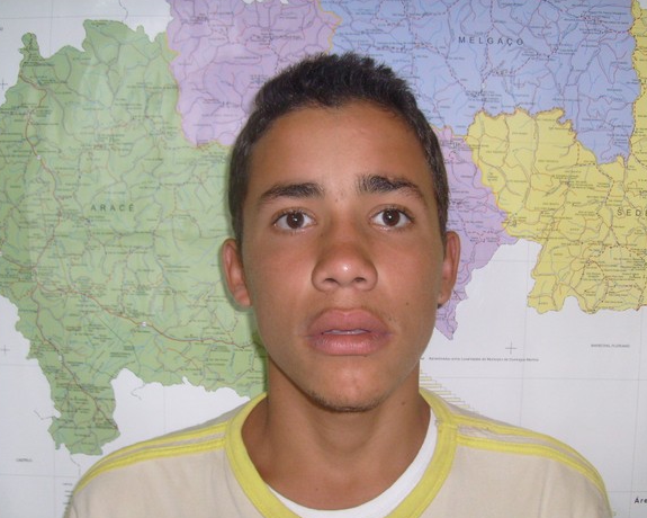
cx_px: 343
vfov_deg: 39.2
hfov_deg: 47.9
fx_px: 728
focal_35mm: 38
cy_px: 264
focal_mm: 5.8
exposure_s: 1/45
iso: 100
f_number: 2.8
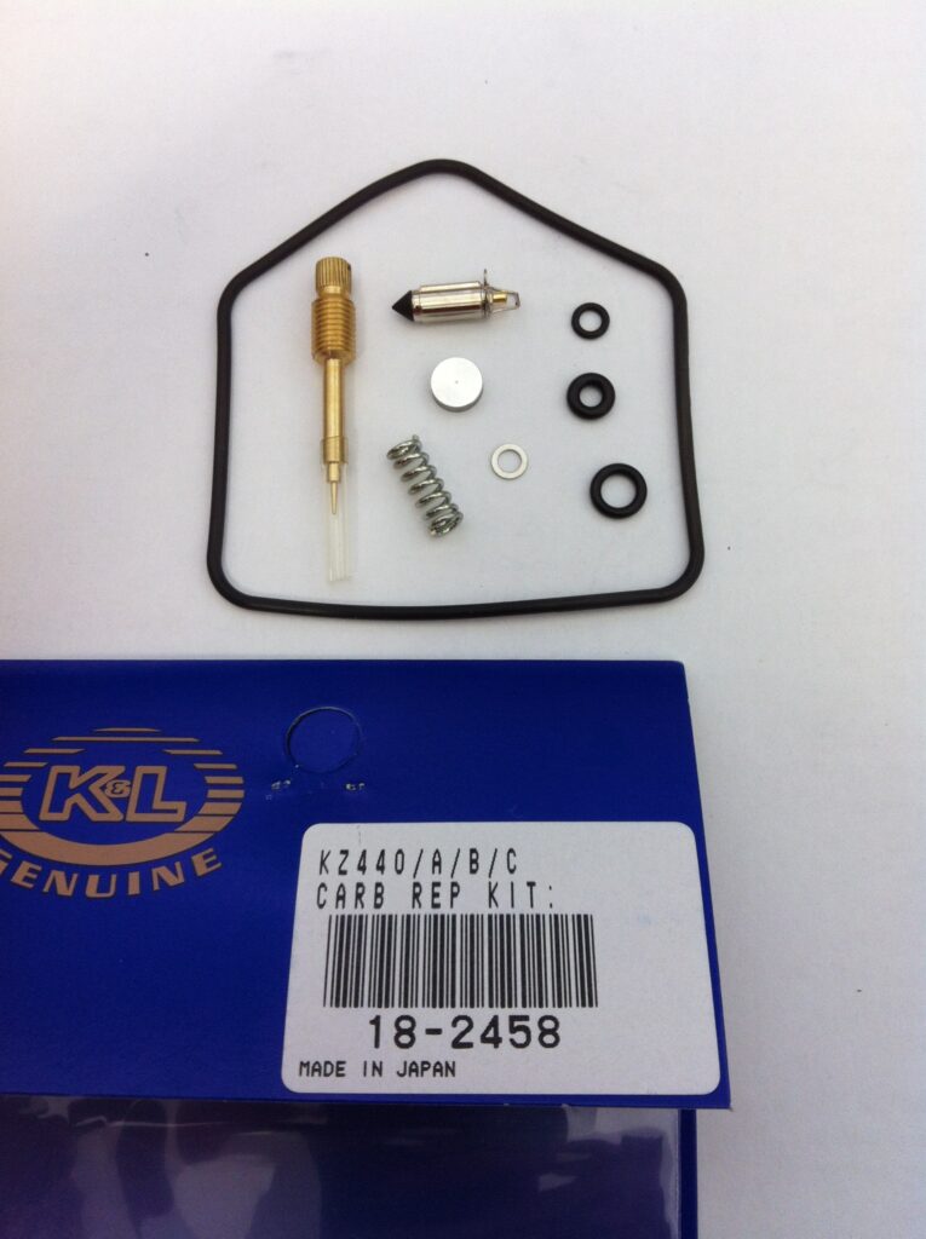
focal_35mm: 35
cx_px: 463
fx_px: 1251
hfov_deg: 40.6
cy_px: 620
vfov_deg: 52.7
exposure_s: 1/15
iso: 80
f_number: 2.8
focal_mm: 3.85
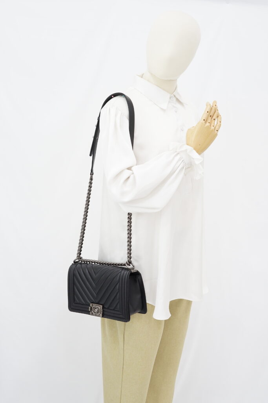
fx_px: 558
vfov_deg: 39.6
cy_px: 202
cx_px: 134
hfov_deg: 27.0
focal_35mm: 50
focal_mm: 50
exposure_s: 1/6
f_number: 6.3
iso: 640
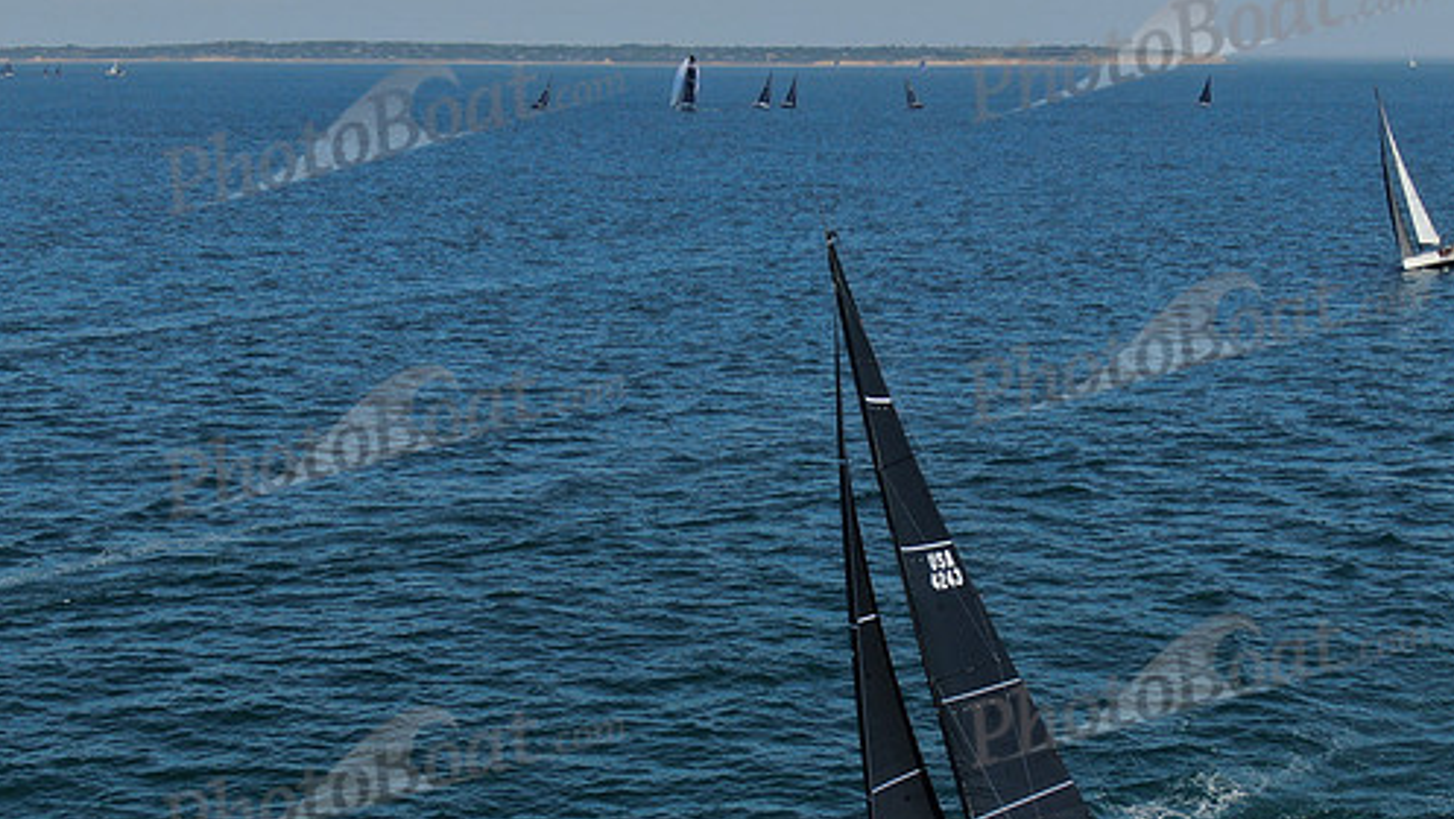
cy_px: 557
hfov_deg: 34.3
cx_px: 799
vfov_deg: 19.7
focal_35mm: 61
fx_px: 2353
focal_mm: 8.6
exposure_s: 1/1250
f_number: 3.8
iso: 100
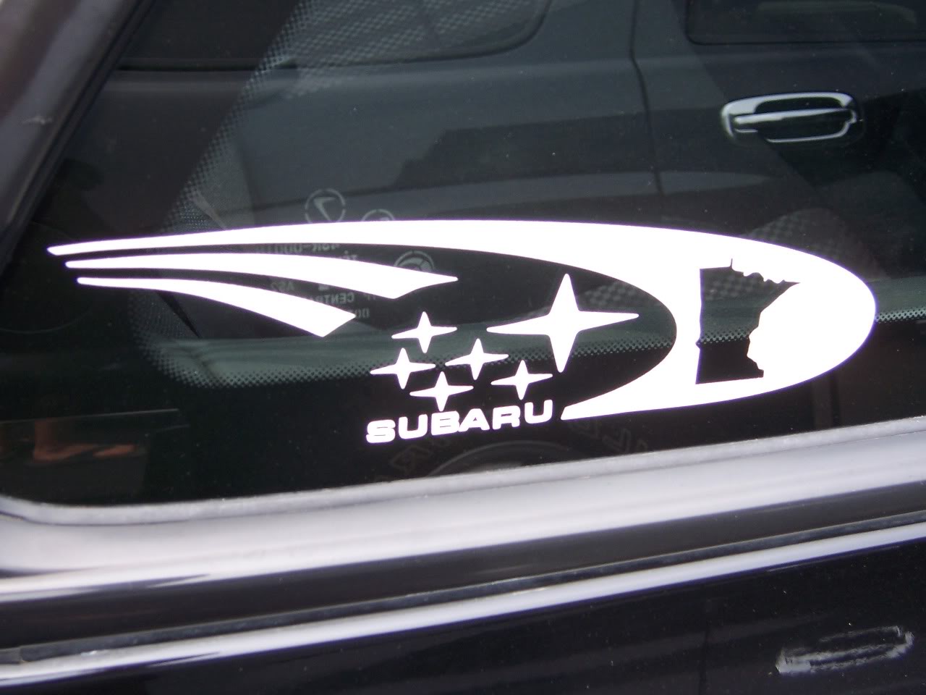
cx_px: 463
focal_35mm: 54
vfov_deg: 27.0
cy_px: 348
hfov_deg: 35.5
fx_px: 1445
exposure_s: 1/125
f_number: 3.6
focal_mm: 9
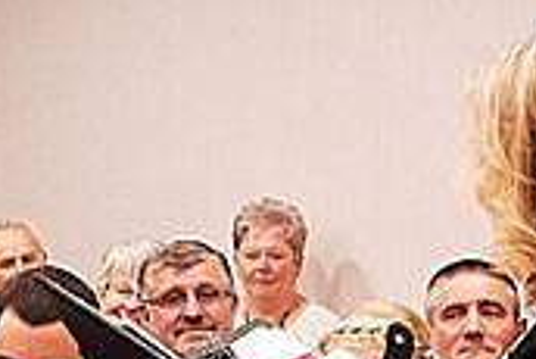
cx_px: -555
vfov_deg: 6.8
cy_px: 187
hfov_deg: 9.4
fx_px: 3025
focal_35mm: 203
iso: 5000
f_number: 3.2
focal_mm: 23
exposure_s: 1/200
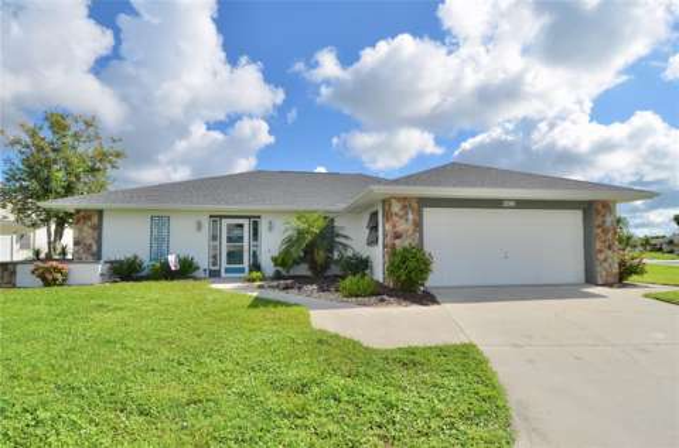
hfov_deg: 90.2
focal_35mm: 18
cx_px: 340
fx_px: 338
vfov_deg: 67.0
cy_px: 224
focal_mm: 12
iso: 100
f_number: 9
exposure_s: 1/320
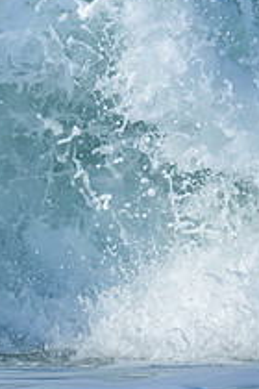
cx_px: -267
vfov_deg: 0.7
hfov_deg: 0.5
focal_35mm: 2855
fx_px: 30808
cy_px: 181
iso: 280
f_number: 6.3
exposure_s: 1/2500
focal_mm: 800
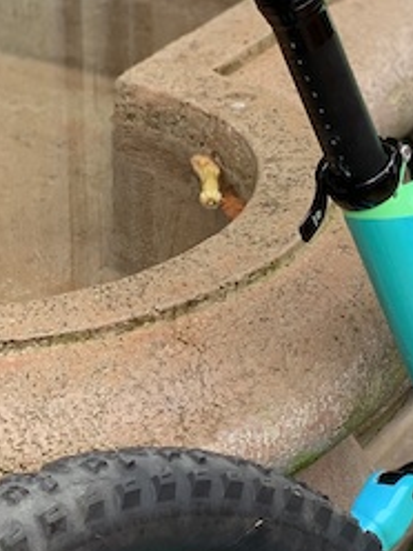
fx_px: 2673
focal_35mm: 168
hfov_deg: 8.8
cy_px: 851
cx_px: 404
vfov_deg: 11.3
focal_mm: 6
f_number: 2.4
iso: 50
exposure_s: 1/122
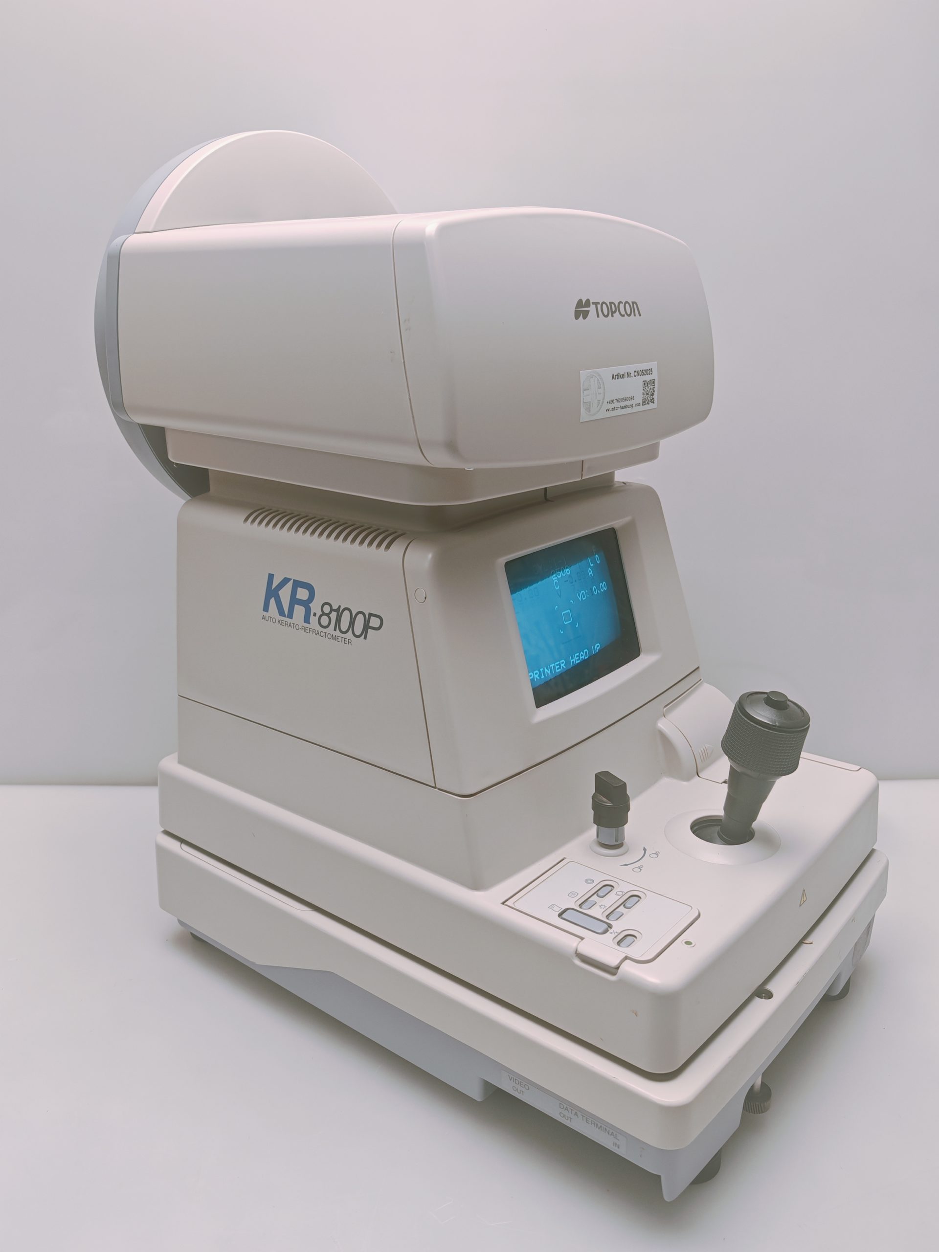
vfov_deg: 65.3
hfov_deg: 51.4
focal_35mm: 27
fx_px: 977
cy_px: 626
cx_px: 470
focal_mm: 6.83
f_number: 2
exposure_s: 1/100
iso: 80
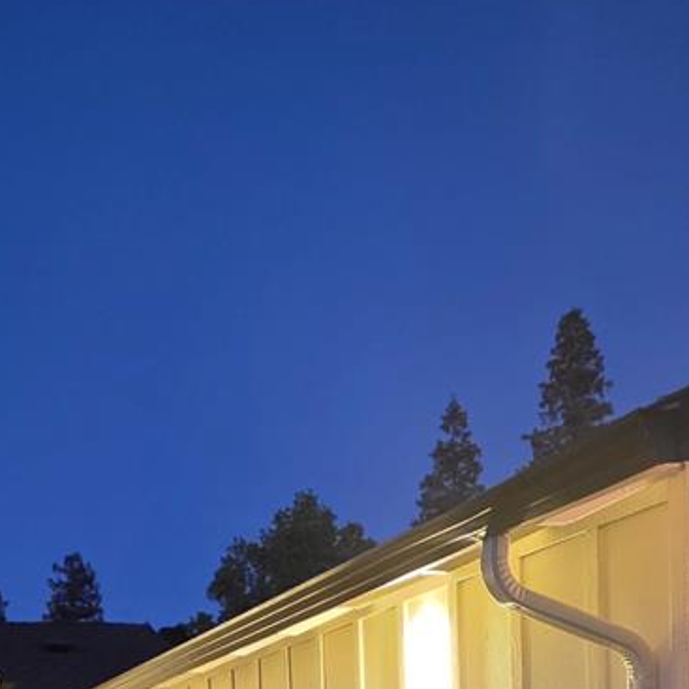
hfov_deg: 35.6
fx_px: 1058
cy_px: 903
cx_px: 207
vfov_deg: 29.0
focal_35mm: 47
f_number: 1.9
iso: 1000
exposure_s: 1/60
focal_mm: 2.2
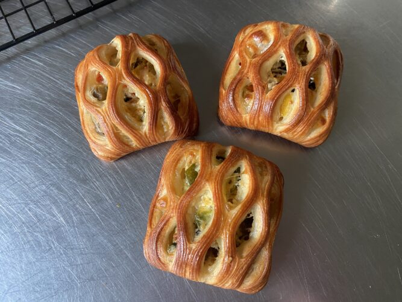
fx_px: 302
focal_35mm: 26
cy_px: 151
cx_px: 201
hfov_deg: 67.3
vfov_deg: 53.0
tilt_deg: -72.4
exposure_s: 1/76
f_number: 1.8
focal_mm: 4.25
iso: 125
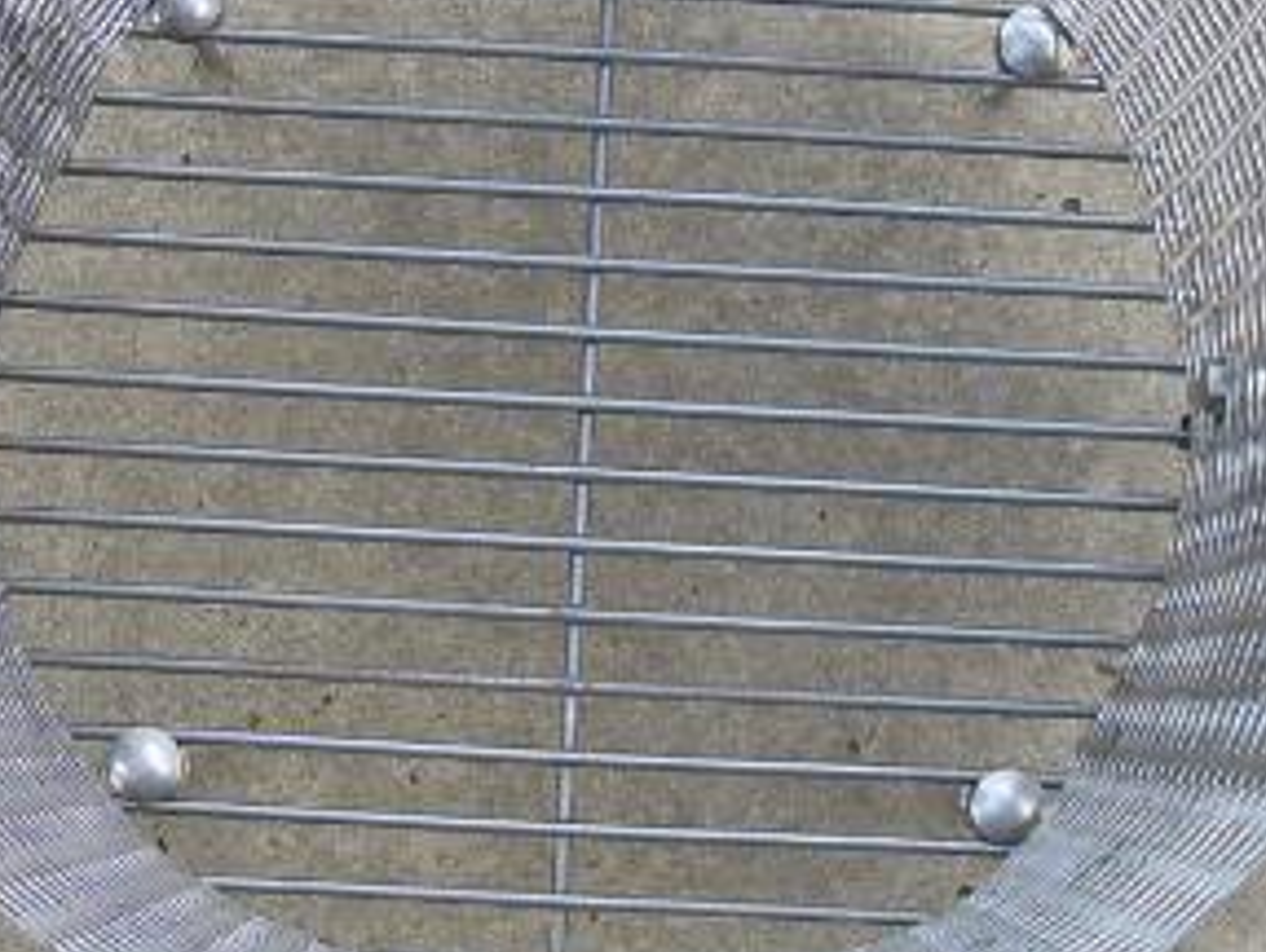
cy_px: 401
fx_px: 3589
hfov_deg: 20.0
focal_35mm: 98
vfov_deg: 15.1
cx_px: 600
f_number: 2.9
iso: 50
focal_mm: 7.2
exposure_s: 1/105
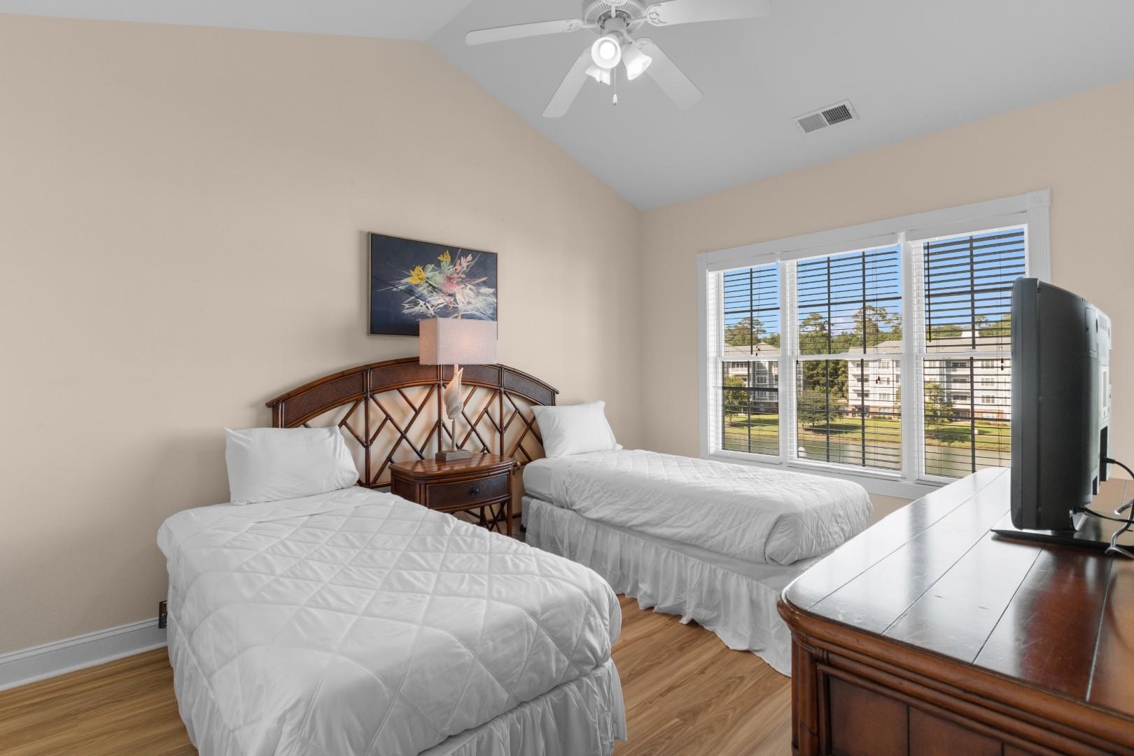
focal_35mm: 16
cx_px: 567
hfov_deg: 96.7
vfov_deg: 73.7
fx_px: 504
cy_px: 378
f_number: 4.8
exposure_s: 1/20
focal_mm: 11
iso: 100
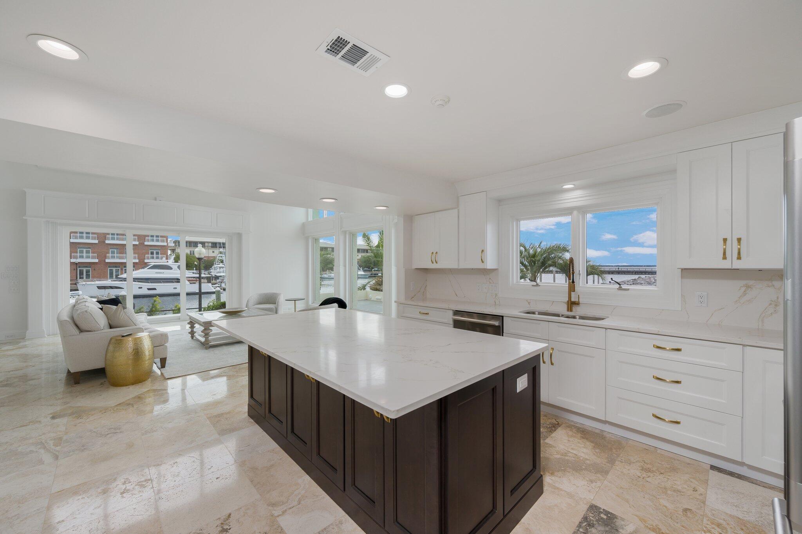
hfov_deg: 104.3
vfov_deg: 81.1
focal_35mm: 14
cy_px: 267
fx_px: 312
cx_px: 401
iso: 160
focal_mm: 14
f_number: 9
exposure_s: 1/80
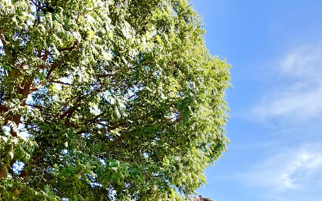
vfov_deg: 35.8
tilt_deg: +1.2
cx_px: 256
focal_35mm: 30
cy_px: 220
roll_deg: -0.5
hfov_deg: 58.3
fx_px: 263
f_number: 2.2
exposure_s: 1/506
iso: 40
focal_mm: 2.22
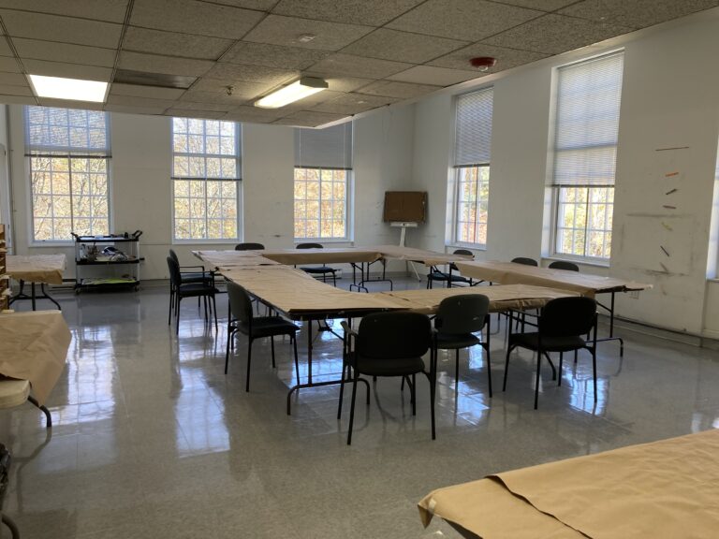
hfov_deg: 63.4
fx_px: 582
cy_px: 270
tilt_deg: -5.9
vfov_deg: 49.7
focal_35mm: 28
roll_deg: -1.1
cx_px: 360
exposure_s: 1/120
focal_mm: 3.99
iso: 50
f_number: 1.8
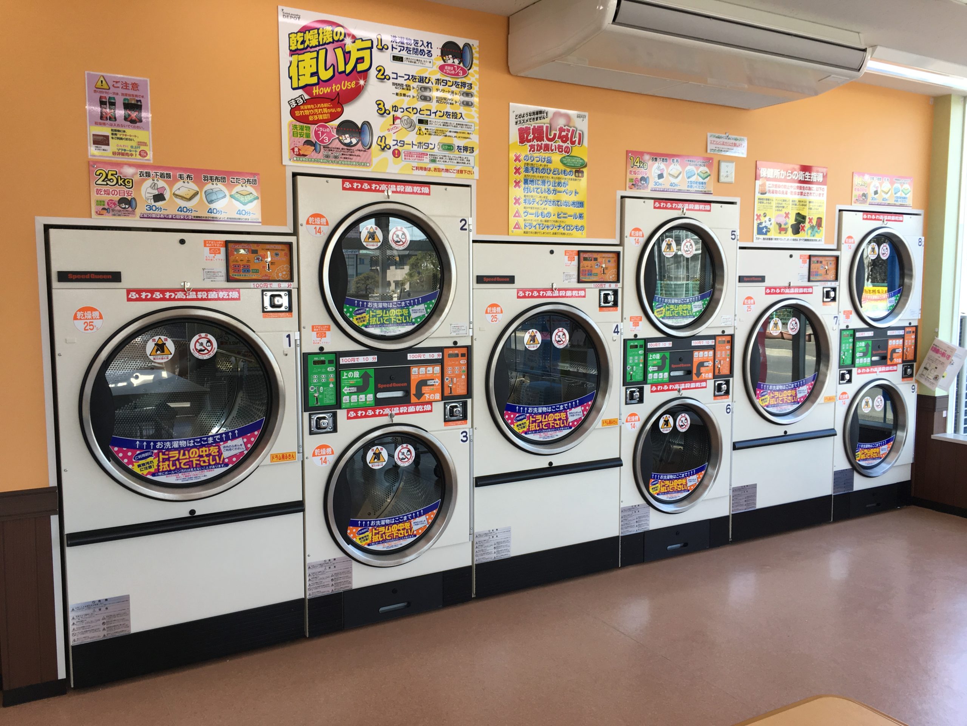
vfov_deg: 48.2
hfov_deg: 61.7
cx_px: 484
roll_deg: -0.3
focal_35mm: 29
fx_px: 810
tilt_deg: -5.6
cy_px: 363
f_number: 2.2
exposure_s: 1/120
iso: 32
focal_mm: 4.15
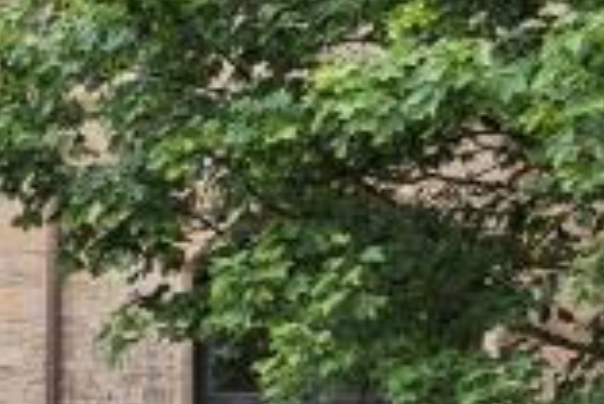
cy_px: 187
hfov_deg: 10.2
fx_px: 3073
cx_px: -654
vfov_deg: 7.5
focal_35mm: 183
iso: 250
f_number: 4
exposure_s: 1/640
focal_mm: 28
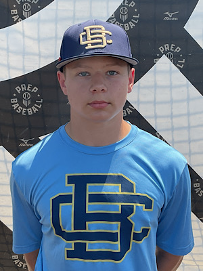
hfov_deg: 48.2
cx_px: 102
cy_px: 136
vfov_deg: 61.7
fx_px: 227
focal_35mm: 29
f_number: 1.8
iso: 16
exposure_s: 1/978
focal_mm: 3
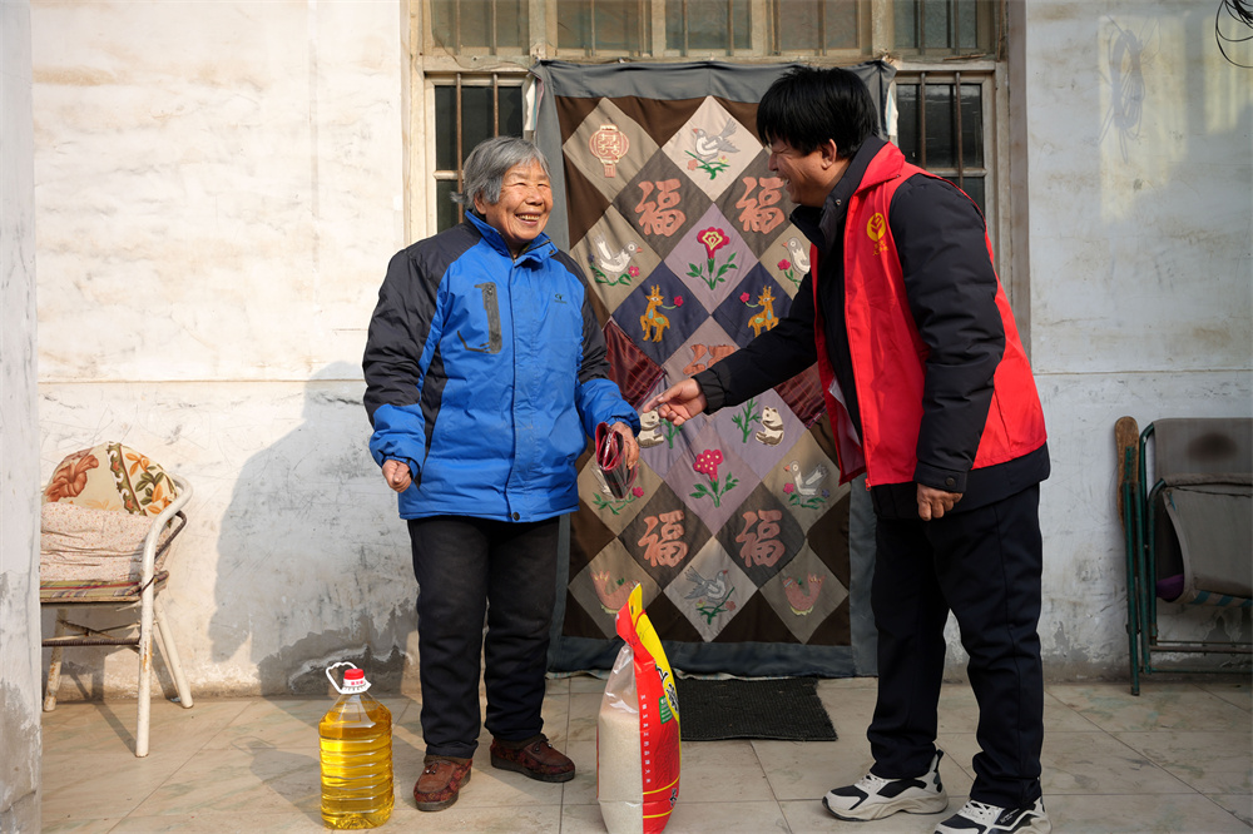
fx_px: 1162
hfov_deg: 56.7
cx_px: 626
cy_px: 417
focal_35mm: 33
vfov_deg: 39.5
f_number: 4.5
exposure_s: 1/400
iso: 100
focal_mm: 33.4
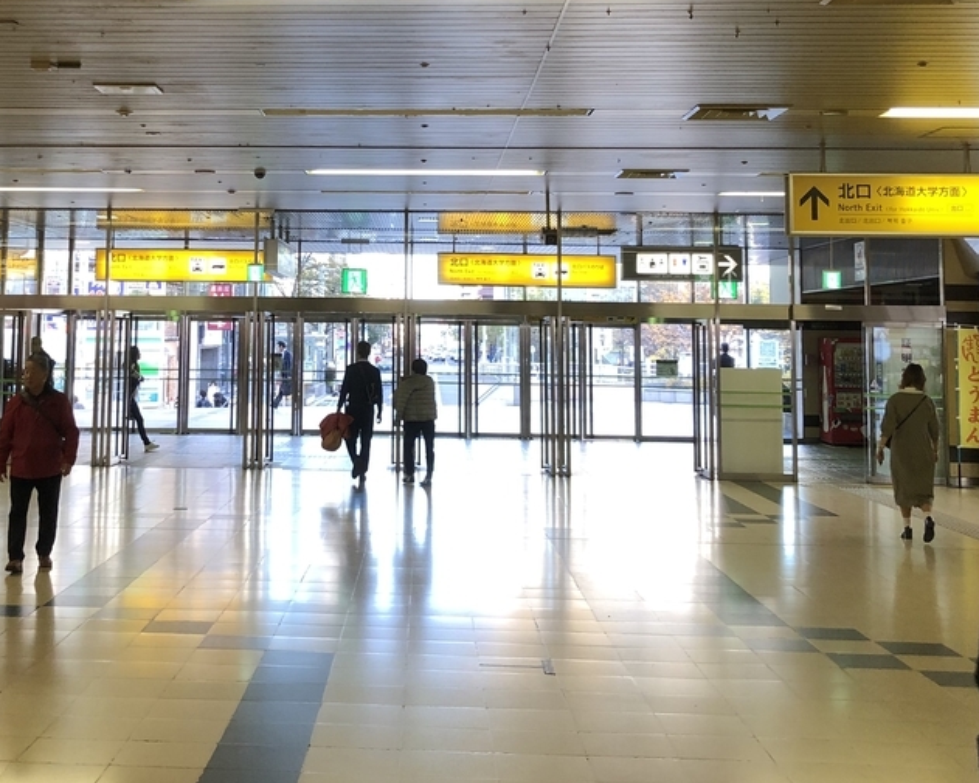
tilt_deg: +4.3
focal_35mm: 52
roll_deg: -1.4
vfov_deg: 28.7
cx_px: 317
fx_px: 1507
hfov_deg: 35.6
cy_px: 200
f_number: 1.8
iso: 25
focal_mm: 3.99
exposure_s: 1/33
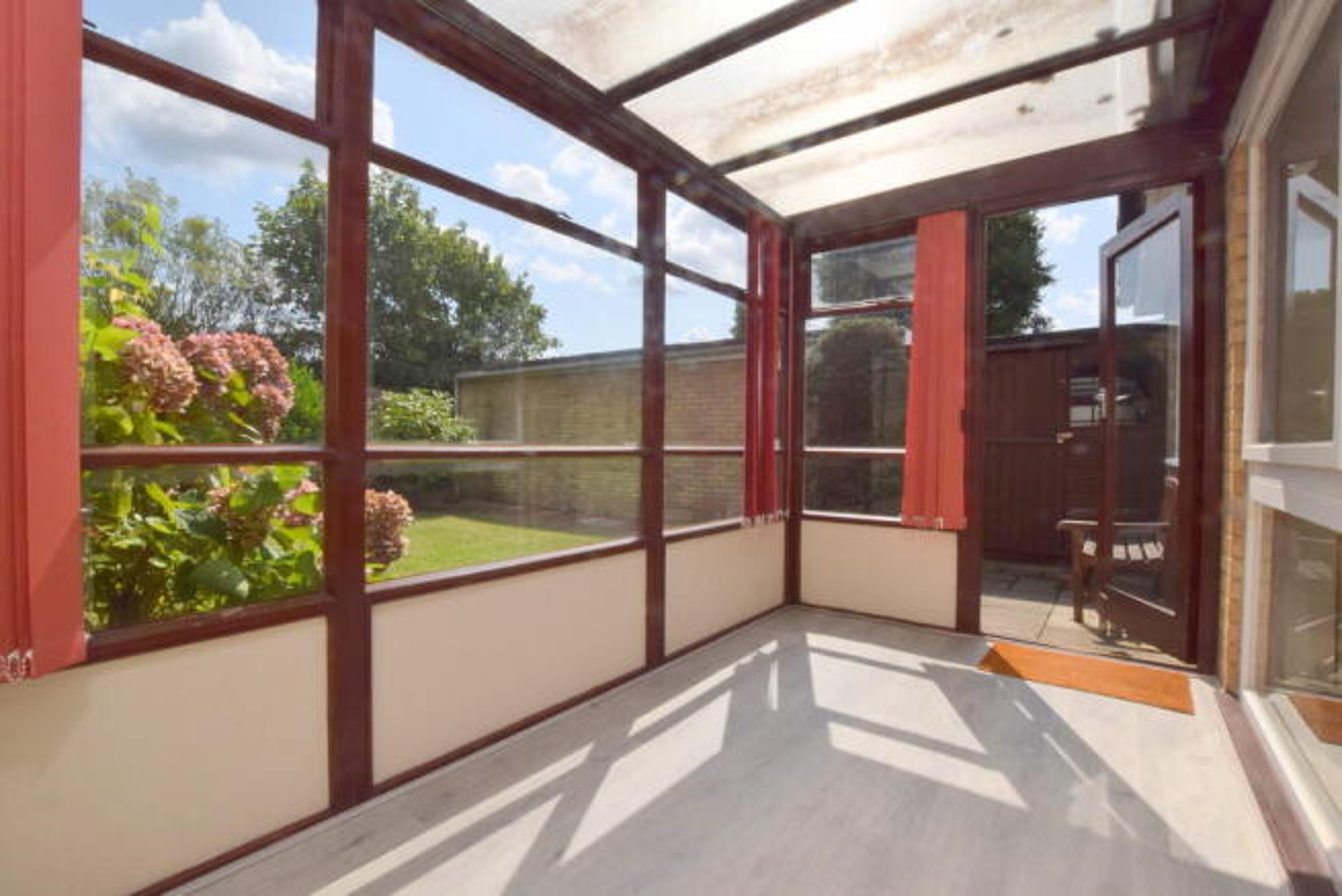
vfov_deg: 77.4
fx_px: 559
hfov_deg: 100.4
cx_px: 671
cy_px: 448
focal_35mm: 15
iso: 320
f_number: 22
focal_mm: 10
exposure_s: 1/200
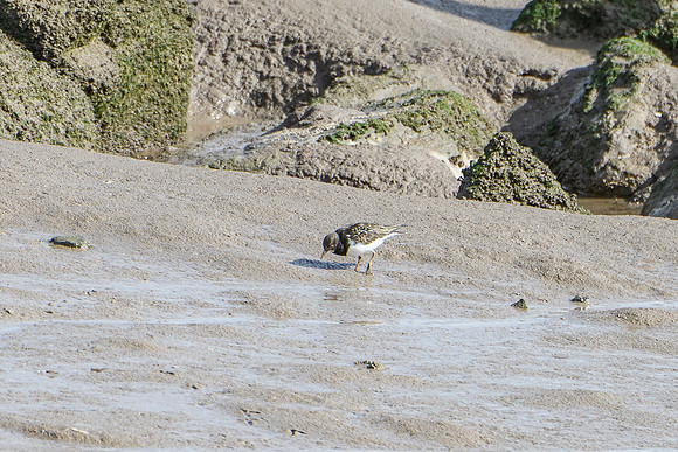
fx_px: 22241
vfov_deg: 1.2
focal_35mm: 1181
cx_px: 372
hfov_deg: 1.7
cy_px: 157
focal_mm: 400
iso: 560
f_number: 6.3
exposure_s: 1/1600
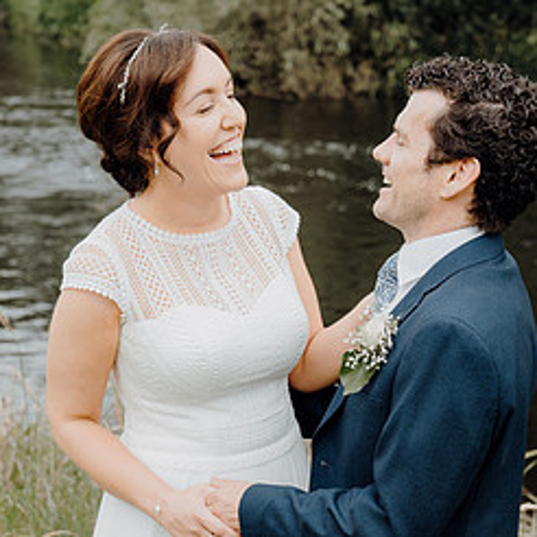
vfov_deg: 20.4
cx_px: 290
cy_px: 430
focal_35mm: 84
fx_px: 1474
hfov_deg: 20.6
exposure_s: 1/200
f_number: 5
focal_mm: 54
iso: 125
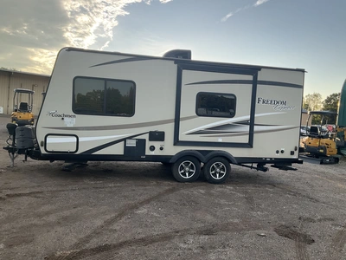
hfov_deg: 61.7
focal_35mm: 29
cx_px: 173
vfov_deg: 48.2
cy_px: 130
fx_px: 290
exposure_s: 1/318
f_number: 1.8
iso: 25
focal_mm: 3
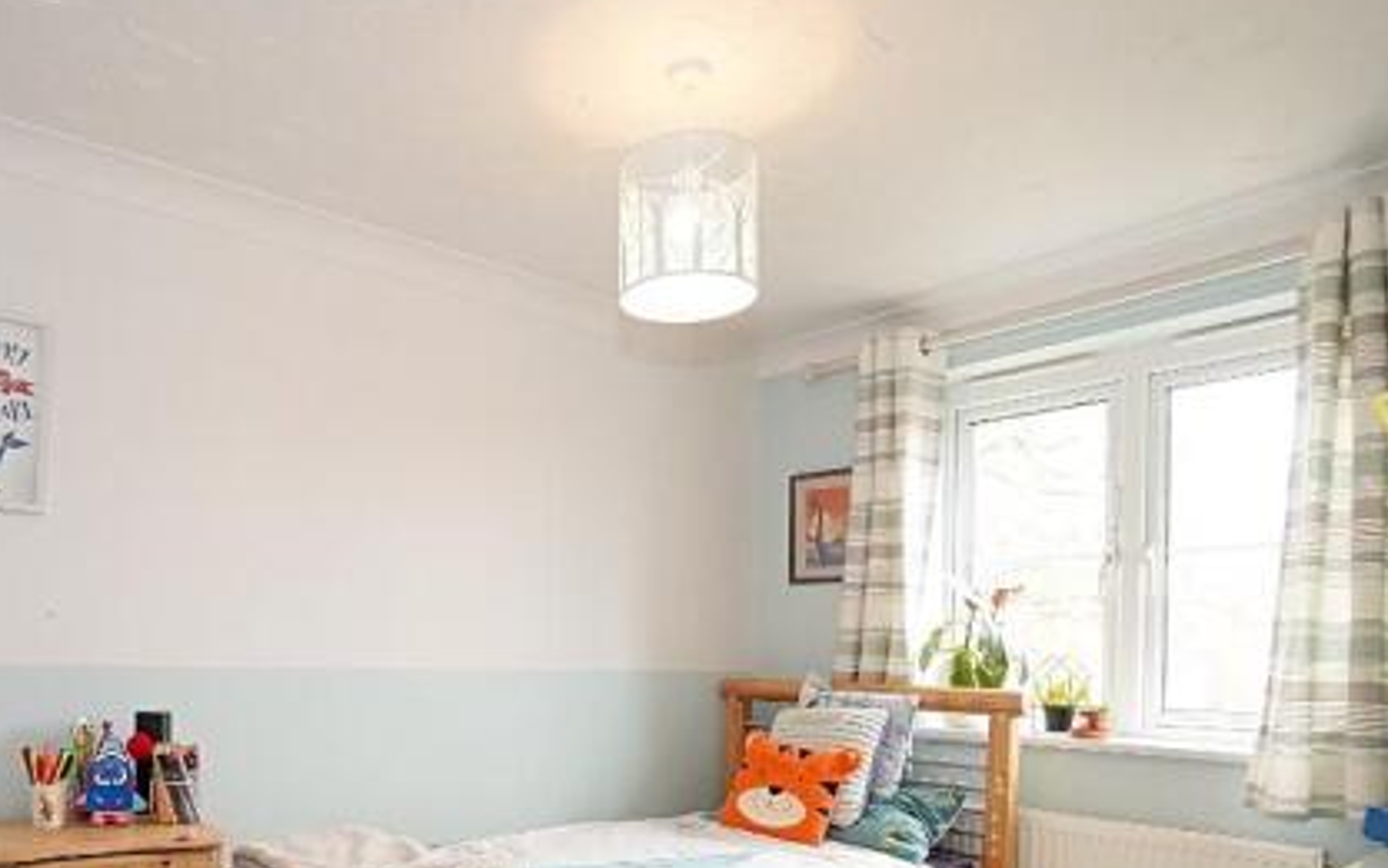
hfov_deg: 72.9
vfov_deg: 48.5
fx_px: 908
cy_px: 683
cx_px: 484
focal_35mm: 24
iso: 2500
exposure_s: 1/250
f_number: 4
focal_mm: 10
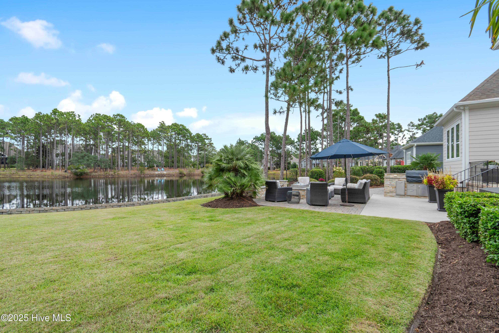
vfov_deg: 77.3
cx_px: 250
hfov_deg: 100.4
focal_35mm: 15
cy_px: 166
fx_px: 208
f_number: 5.6
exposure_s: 1/125
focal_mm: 10
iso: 100
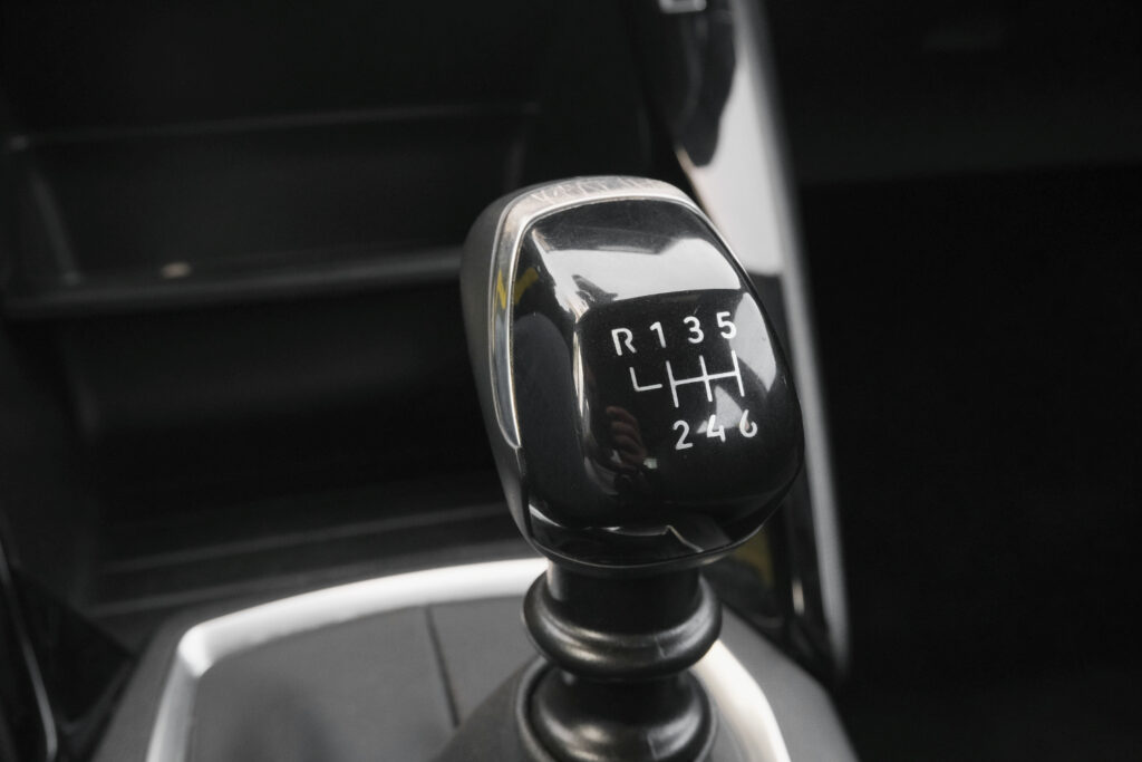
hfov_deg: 42.7
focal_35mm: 46
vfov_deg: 29.3
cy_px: 381
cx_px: 571
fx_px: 1459
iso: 2000
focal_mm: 30.5
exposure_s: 1/80
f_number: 9
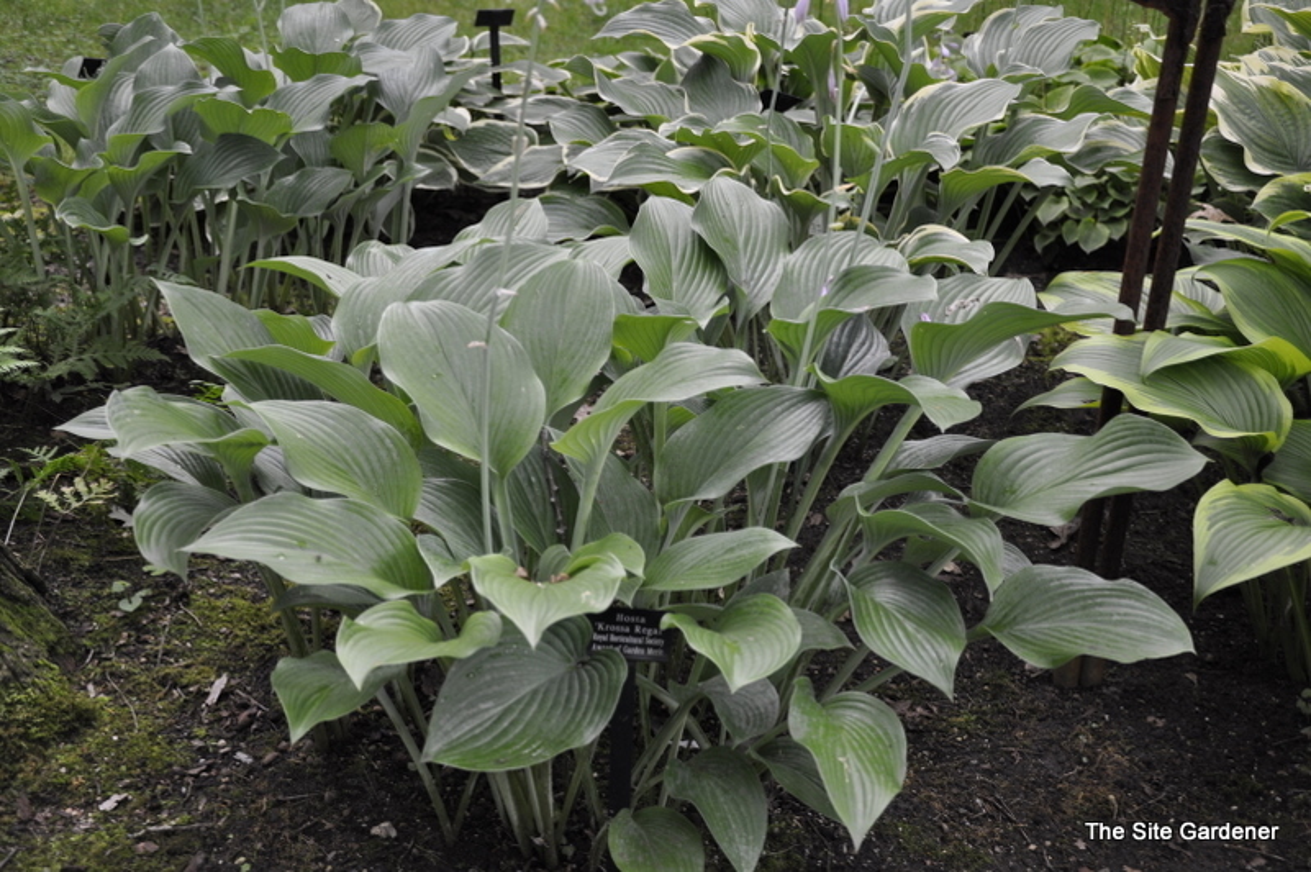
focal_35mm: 51
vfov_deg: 26.4
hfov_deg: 38.9
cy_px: 436
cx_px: 656
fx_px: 1856
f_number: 4.2
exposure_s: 1/60
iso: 500
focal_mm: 34
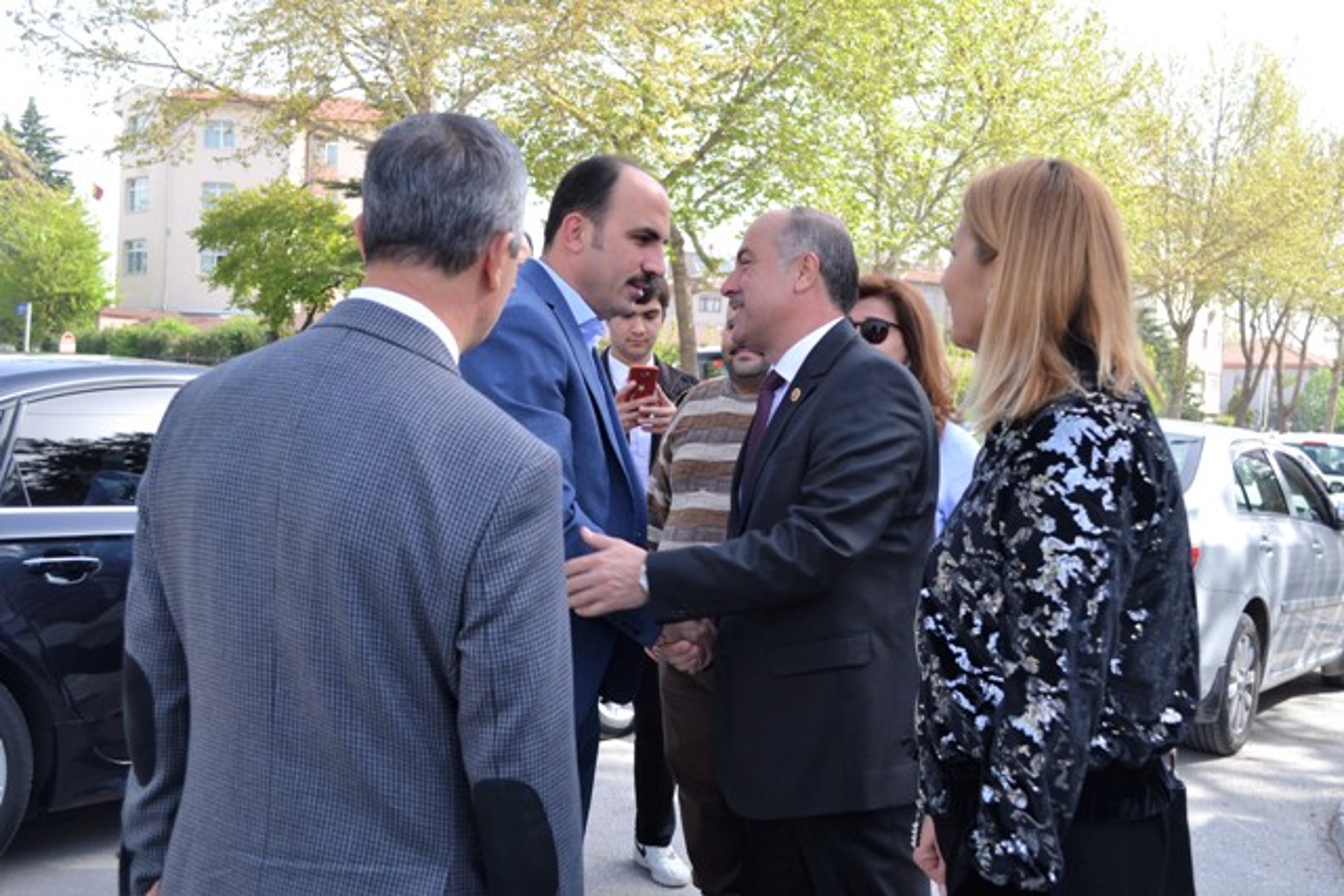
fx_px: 1456
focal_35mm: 39
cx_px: 672
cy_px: 448
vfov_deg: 34.2
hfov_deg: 49.5
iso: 125
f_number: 5.6
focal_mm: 26
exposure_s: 1/125
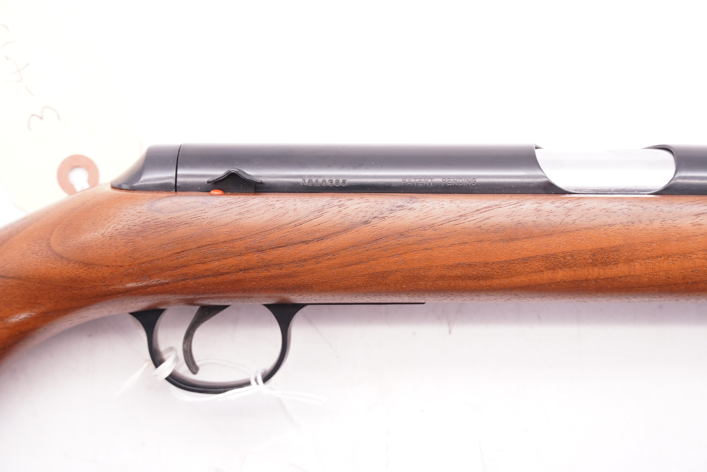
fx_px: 1267
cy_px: 236
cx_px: 354
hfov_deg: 31.2
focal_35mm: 64
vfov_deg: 21.1
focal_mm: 43
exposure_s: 1/125
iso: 1000
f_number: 5.6
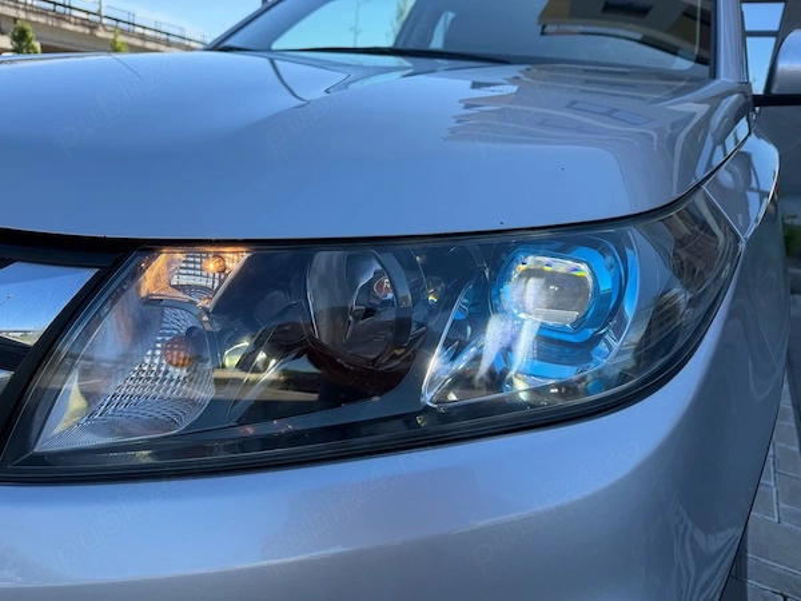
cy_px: 300
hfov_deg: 71.6
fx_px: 555
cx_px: 400
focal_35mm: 24
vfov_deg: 56.8
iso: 80
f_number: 1.78
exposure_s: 1/1618
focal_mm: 6.76
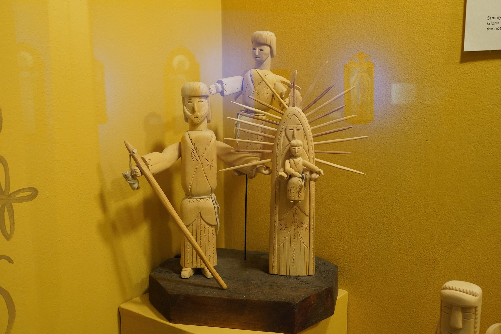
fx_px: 529
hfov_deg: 50.7
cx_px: 250
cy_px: 167
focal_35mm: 38
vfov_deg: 35.1
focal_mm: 38
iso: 6400
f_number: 9
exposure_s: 1/100
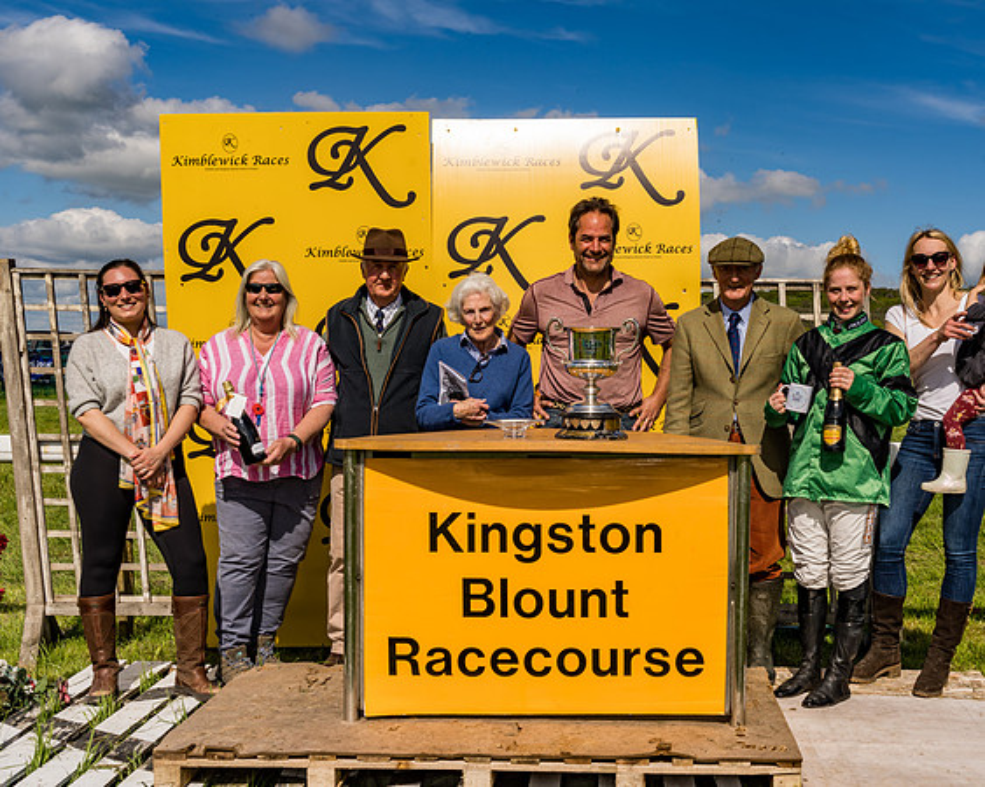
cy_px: 415
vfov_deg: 36.1
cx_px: 600
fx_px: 1206
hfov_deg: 44.2
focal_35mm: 41
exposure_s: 1/200
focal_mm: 34
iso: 50
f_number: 11
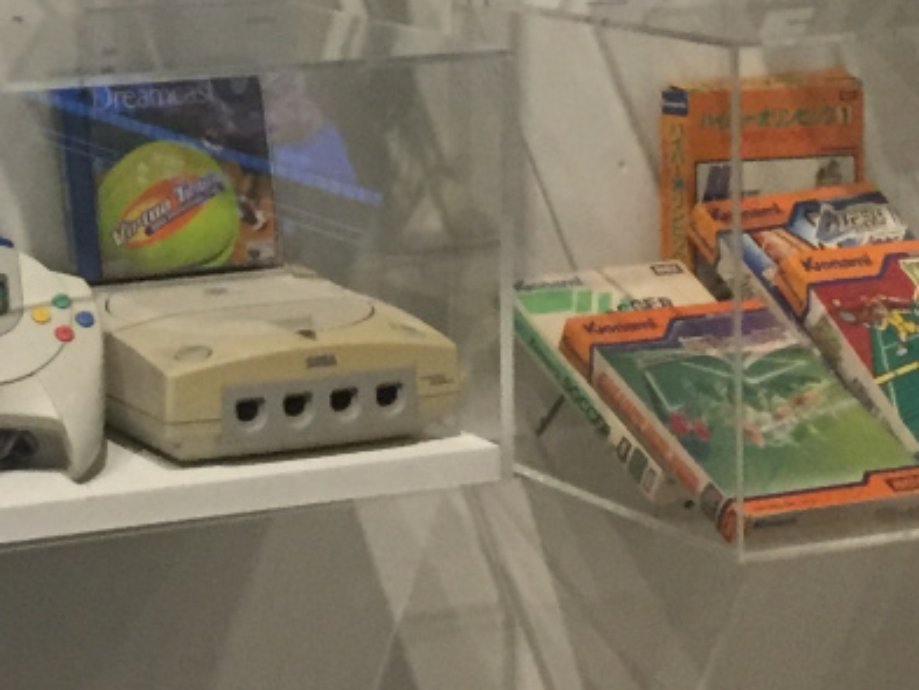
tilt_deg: -1.5
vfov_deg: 12.2
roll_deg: +0.3
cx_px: -80
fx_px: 3134
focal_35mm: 118
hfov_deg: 16.2
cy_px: -199
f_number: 2.2
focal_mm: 4.15
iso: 200
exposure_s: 1/30
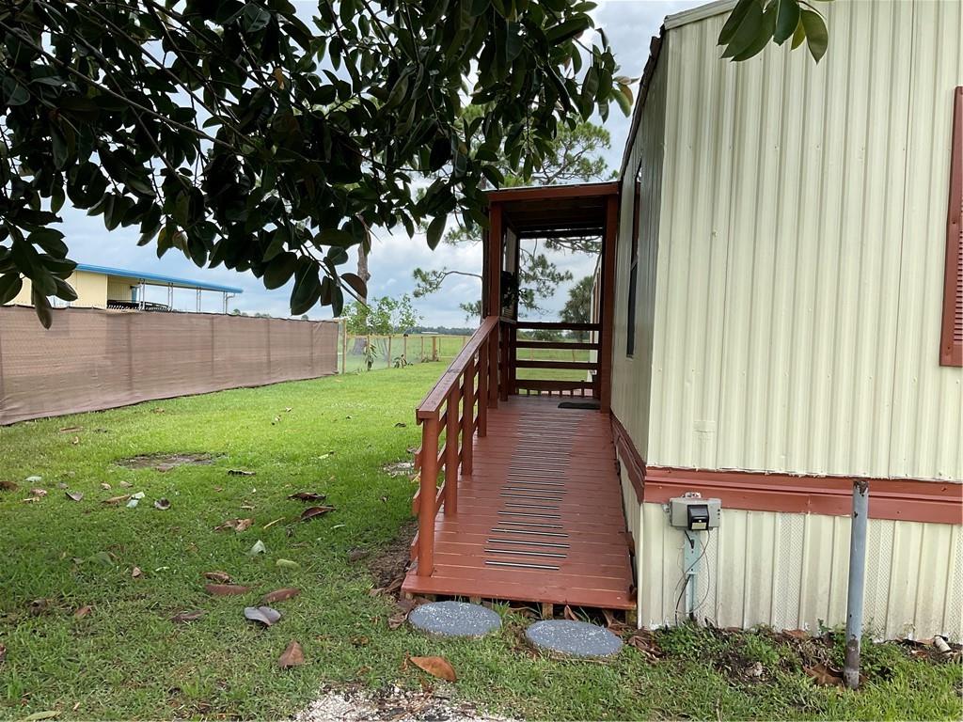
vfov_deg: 48.2
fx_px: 807
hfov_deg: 61.7
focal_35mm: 29
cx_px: 482
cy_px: 361
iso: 16
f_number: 1.8
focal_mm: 3
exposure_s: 1/495
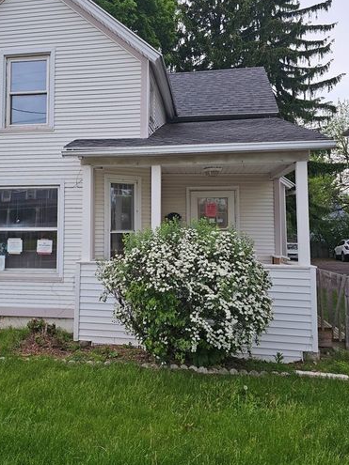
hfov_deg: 44.8
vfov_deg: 58.1
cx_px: 119
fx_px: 417
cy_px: 196
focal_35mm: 31
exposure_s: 1/120
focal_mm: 6.3
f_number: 1.7
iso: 20
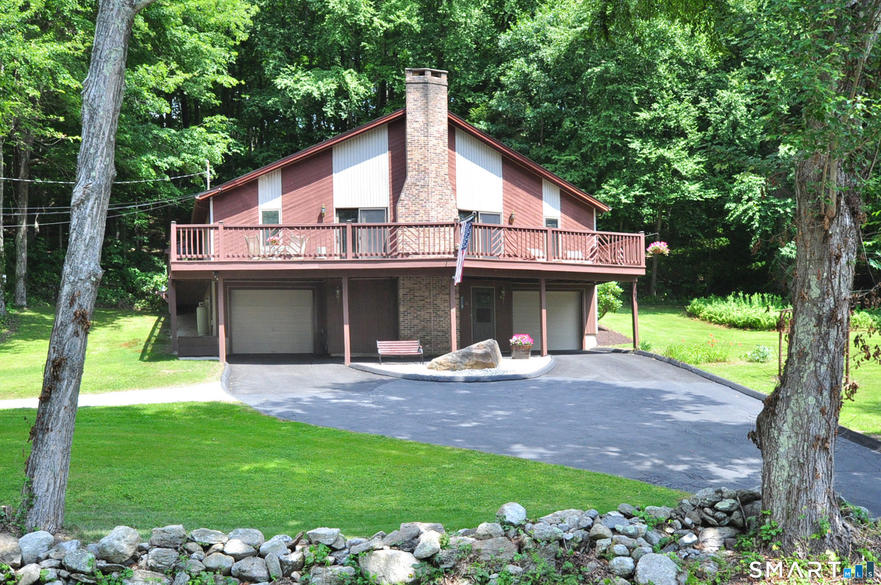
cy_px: 292
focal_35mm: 30
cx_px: 440
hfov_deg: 62.0
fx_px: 733
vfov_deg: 43.5
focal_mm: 20
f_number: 8
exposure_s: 1/400
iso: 640
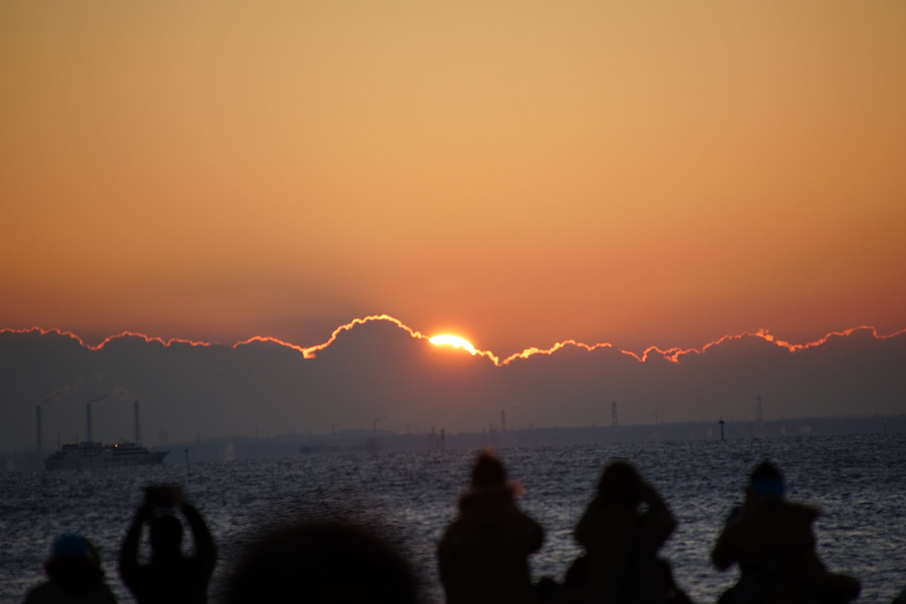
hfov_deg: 6.9
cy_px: 302
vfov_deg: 4.6
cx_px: 453
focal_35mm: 300
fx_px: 7549
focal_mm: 300
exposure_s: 1/320
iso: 250
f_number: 6.3
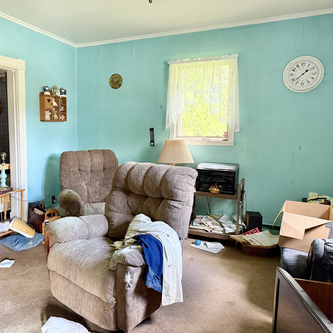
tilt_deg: -7.4
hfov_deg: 54.4
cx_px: 110
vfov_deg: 55.6
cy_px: 167
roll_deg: +0.6
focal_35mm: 29
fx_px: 316
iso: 800
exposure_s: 1/56
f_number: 1.78
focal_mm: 6.76
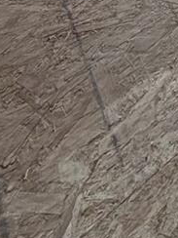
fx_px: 603
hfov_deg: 13.9
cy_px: -452
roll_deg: +0.2
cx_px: 369
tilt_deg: -15.3
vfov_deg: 12.0
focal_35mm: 88
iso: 64
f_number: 2.2
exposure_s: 1/123
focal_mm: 2.22
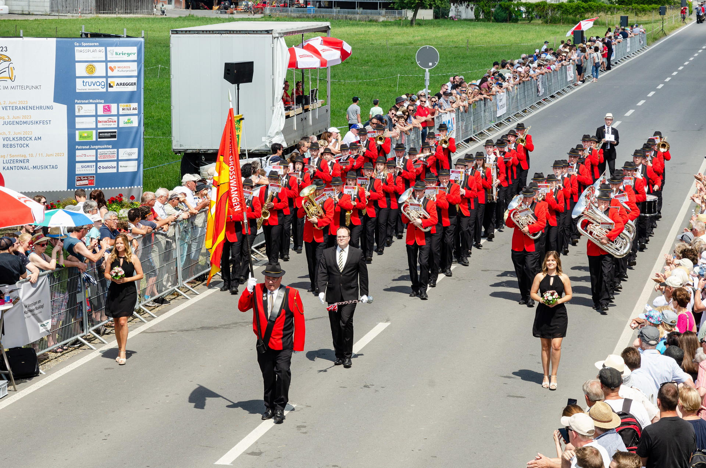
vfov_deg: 14.6
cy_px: 234
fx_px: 1820
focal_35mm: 93
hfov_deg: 22.0
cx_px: 353
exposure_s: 1/250
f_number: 11
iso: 140
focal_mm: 62
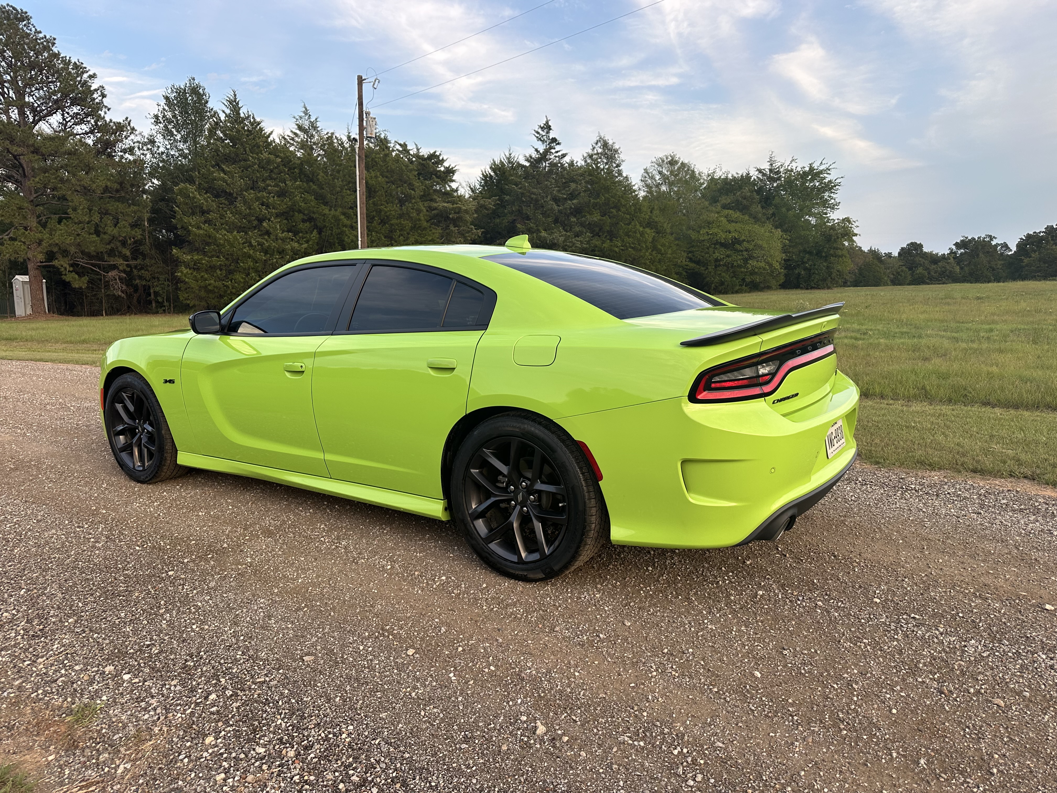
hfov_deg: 71.6
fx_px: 733
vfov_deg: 56.8
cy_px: 396
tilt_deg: -7.2
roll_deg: +0.2
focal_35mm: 24
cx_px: 528
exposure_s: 1/437
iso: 80
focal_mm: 6.86
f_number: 1.78
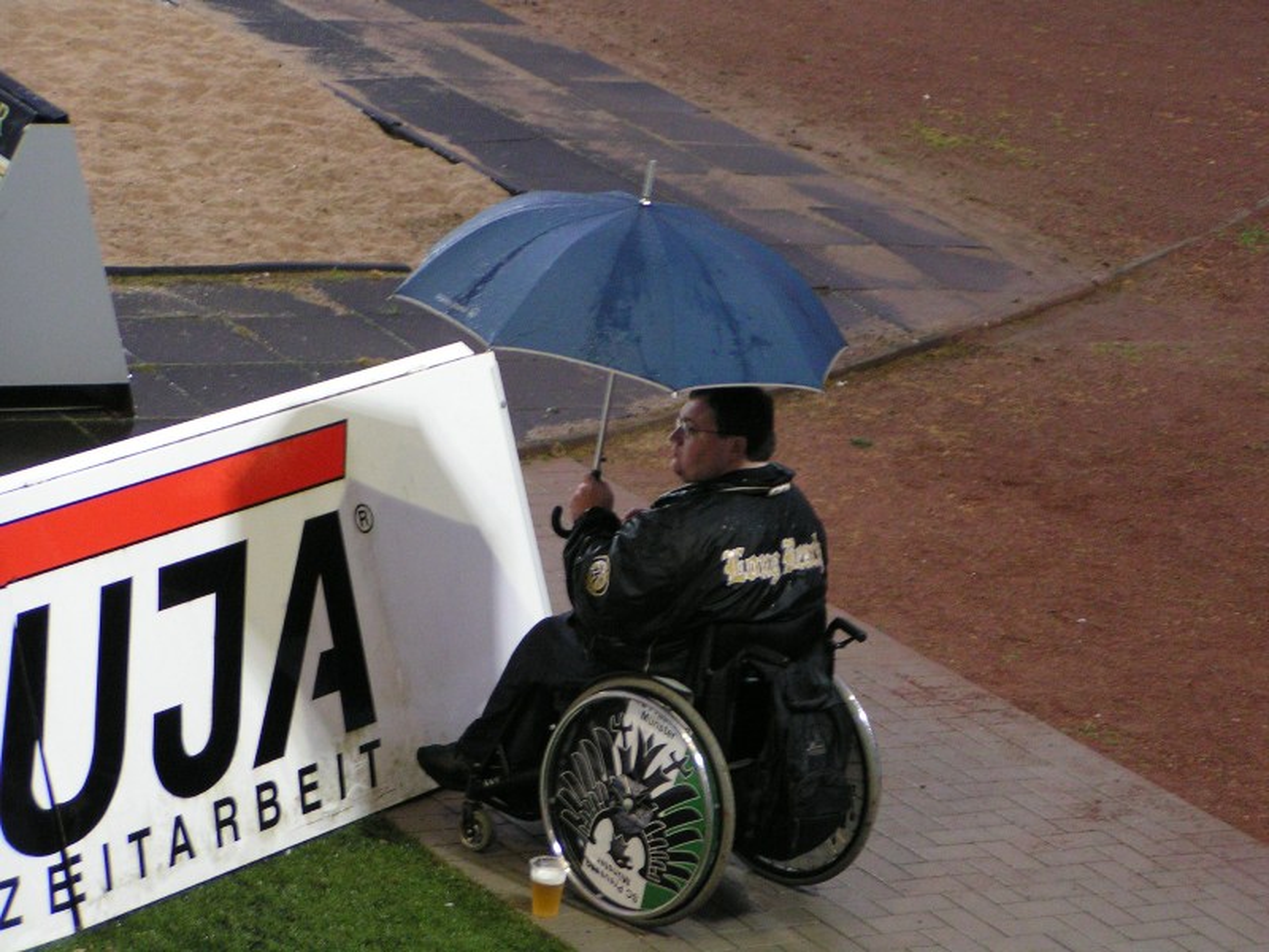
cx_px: 634
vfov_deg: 9.9
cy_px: 476
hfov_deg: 13.2
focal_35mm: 150
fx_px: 5499
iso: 200
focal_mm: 22.9
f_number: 3.5
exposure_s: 1/30
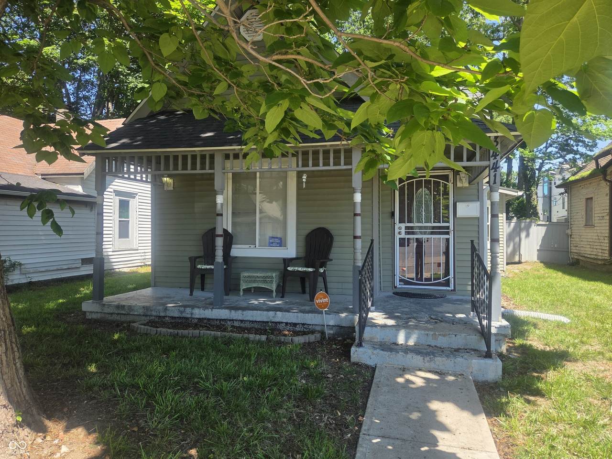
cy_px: 230
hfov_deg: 73.9
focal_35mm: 23
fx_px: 407
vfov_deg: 58.9
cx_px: 306
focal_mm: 5.4
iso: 80
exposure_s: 1/1742
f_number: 1.8
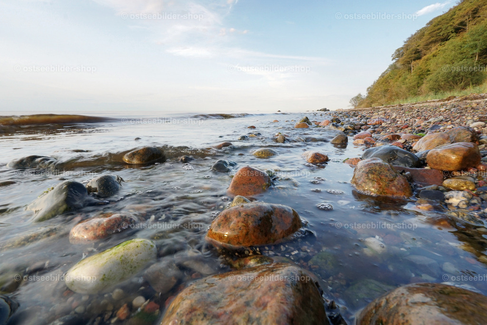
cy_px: 162
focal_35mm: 16
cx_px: 244
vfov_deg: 72.1
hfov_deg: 95.0
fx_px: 223
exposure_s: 1/80
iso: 500
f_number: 16
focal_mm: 11
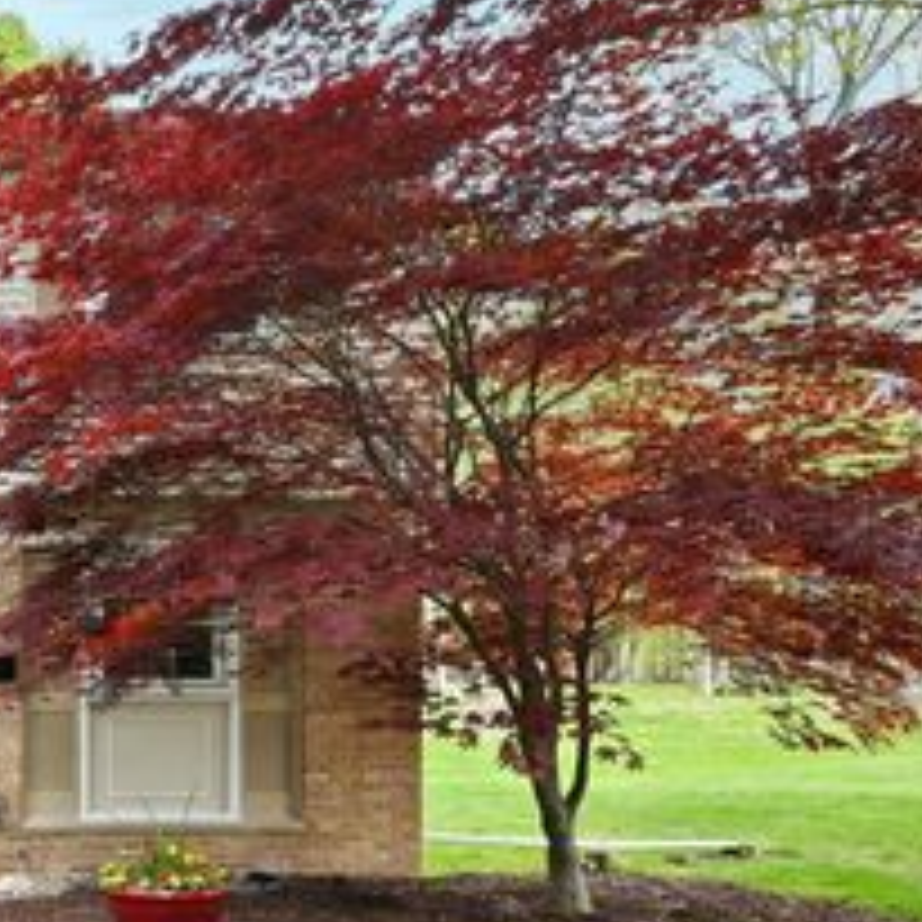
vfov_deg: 55.4
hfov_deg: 50.7
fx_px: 874
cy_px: 533
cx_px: 130
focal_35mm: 29
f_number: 11
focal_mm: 14
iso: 320
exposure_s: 1/125
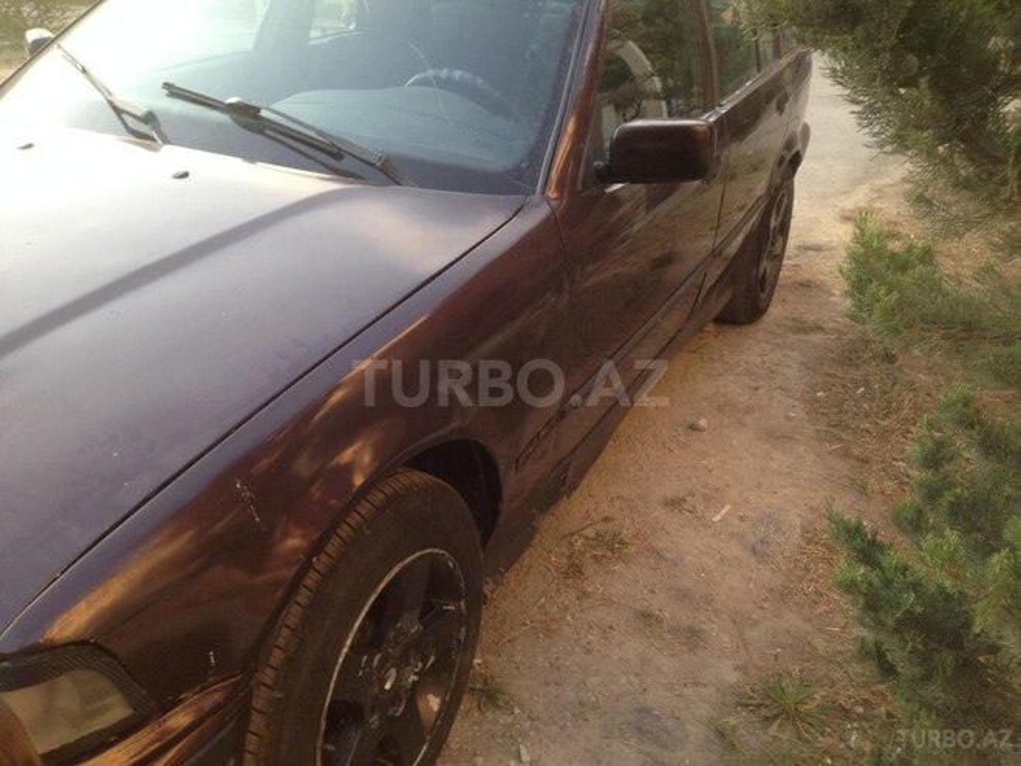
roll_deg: -0.1
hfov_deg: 52.6
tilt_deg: -28.4
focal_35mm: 35
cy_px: 383
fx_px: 1032
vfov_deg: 40.7
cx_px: 510
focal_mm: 4.28
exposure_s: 1/120
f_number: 2.4
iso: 100
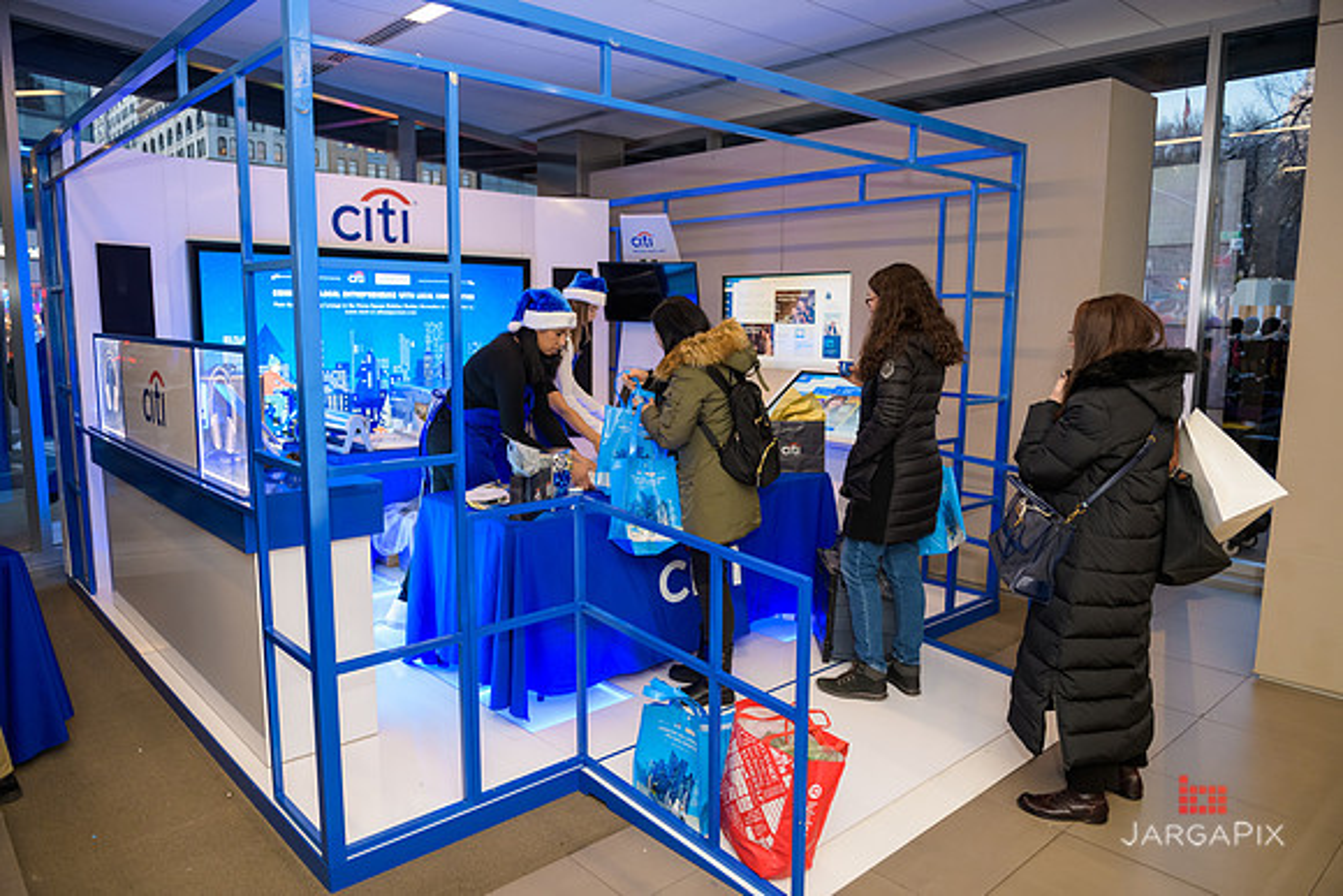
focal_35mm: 24
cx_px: 672
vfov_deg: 53.2
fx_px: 896
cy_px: 448
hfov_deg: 73.7
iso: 800
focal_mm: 24
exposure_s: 1/125
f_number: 3.2
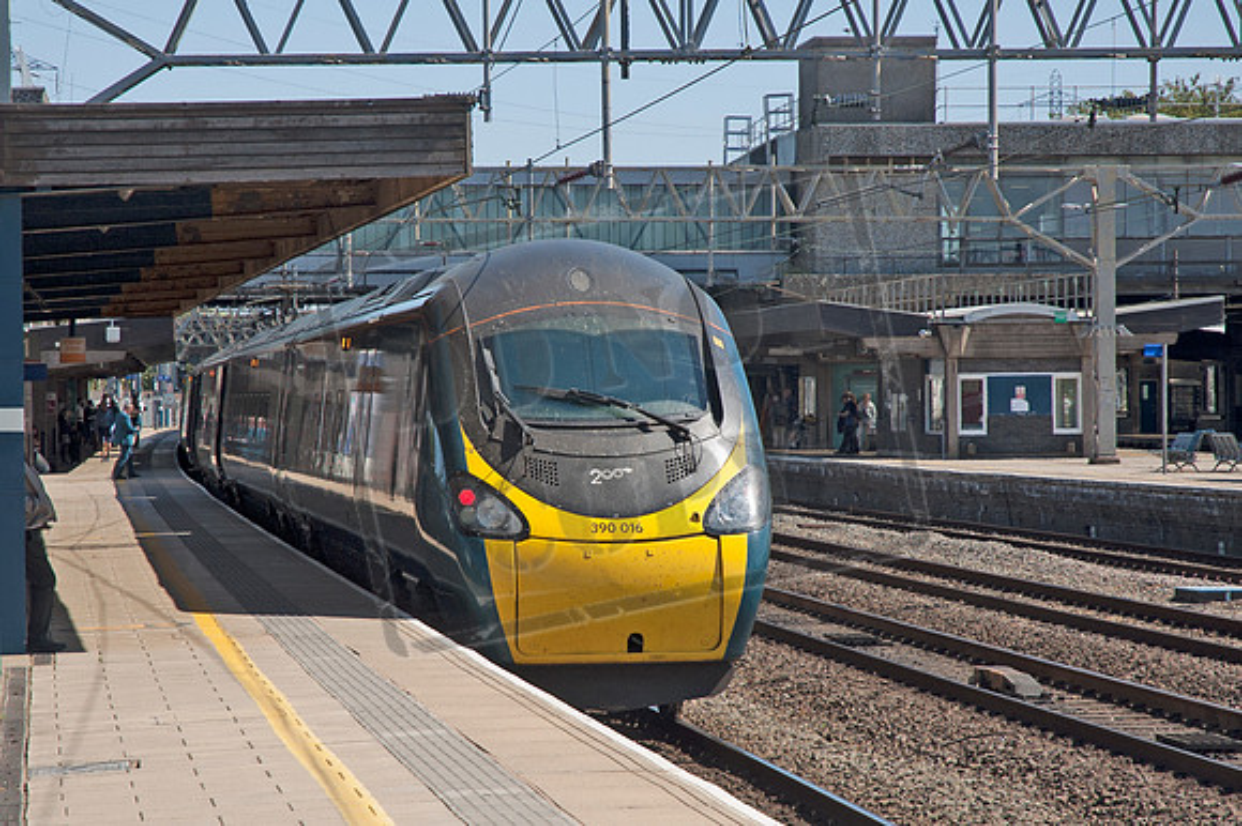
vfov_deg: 13.0
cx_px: 621
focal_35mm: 105
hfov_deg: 19.5
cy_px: 413
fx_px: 3620
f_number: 5.6
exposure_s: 1/500
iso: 200
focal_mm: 70
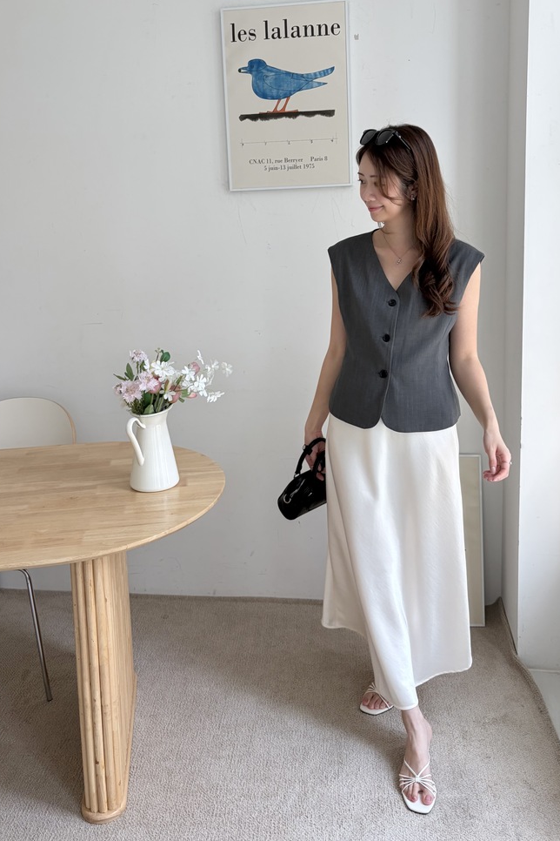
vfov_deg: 65.5
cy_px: 407
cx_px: 313
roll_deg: +1.4
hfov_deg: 46.3
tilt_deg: -10.0
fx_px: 653
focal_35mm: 28
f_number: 1.6
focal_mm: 5.96
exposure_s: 1/122
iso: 32
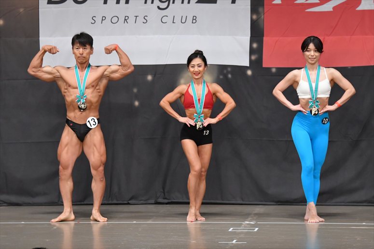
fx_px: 2098
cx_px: 187
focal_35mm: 202
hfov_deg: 10.2
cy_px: 124
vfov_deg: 6.8
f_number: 5.6
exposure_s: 1/400
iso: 5000
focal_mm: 135
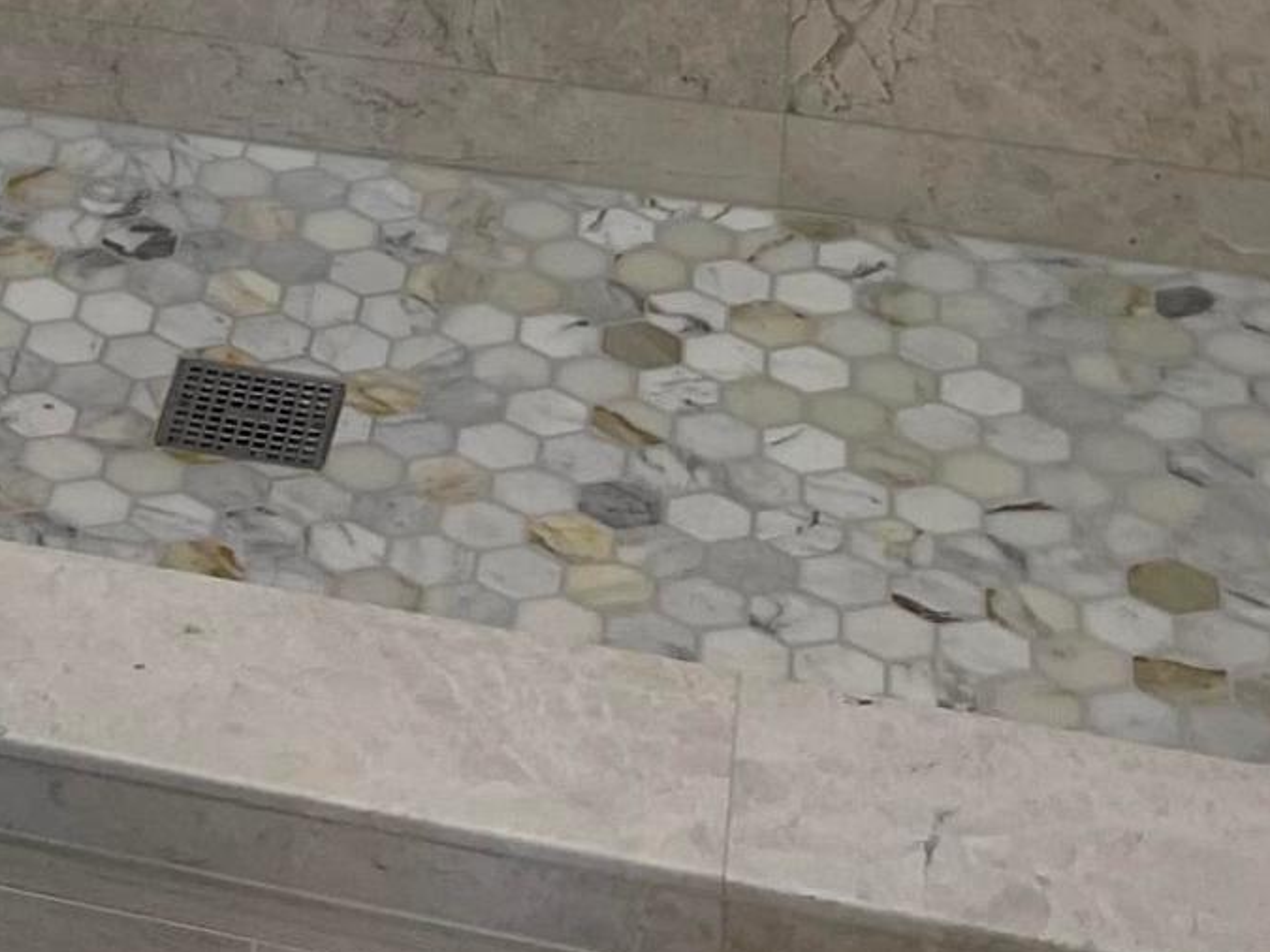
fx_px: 4072
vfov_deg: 11.9
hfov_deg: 16.3
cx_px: -578
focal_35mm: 111
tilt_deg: -15.1
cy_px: -963
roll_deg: +2.7
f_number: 1.6
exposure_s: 1/120
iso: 50
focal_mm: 5.1
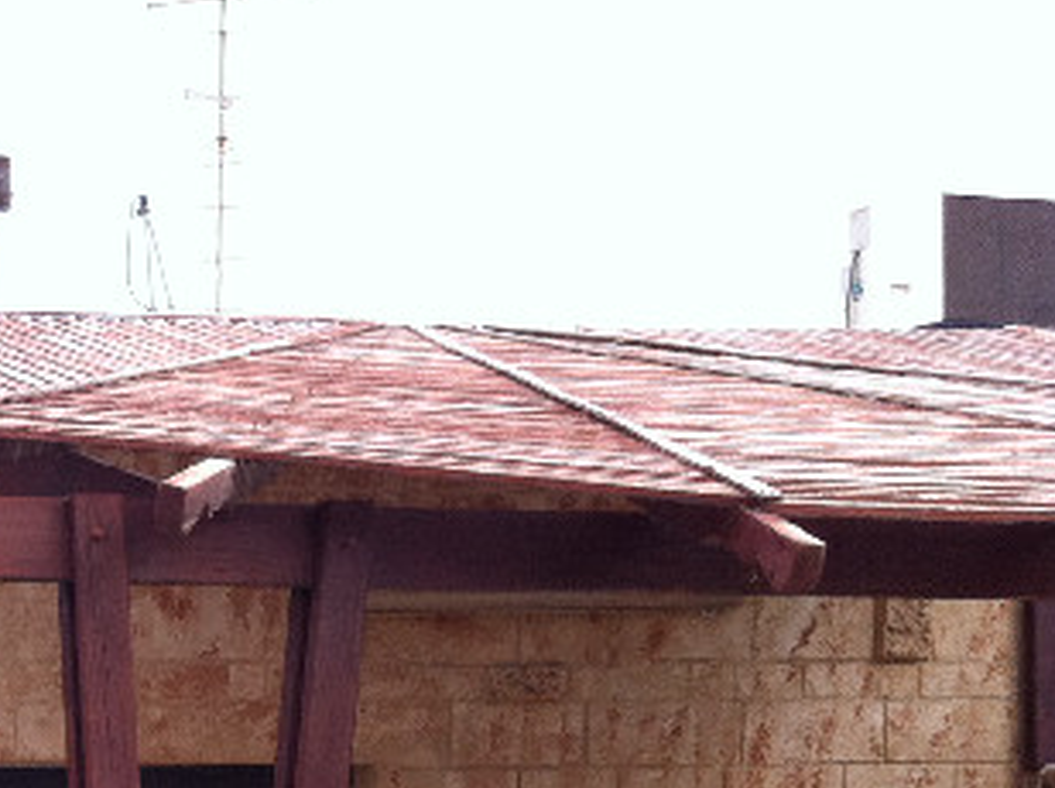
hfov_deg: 19.9
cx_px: -298
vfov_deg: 15.8
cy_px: 834
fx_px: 2769
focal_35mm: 91
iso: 80
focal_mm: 3.85
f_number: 2.8
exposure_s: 1/347
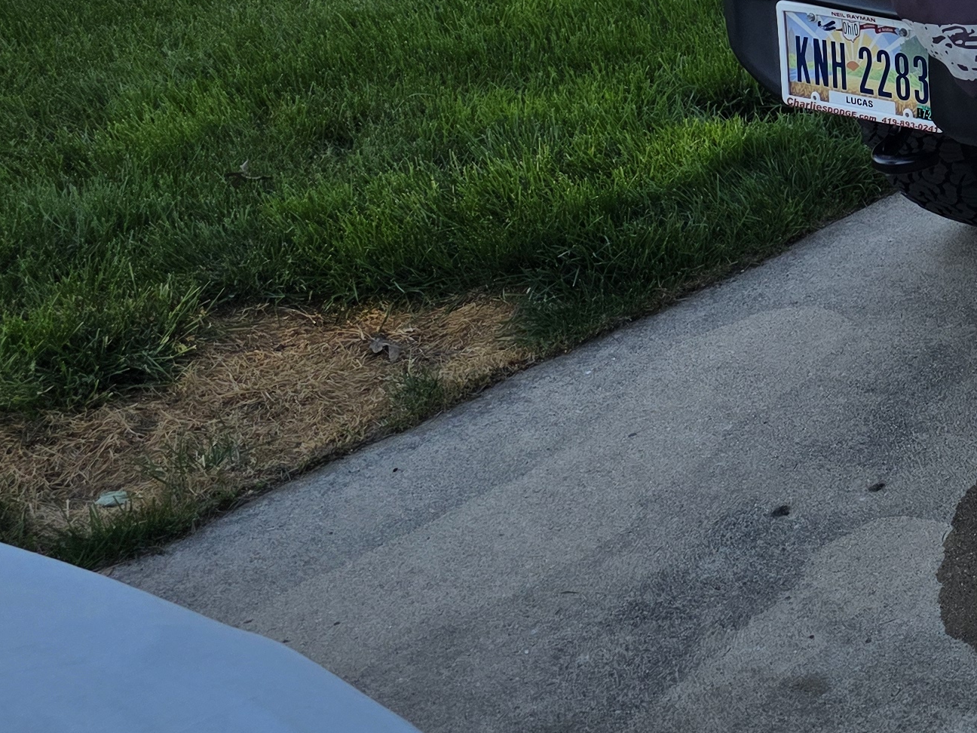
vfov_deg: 19.4
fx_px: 2004
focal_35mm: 71
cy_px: -169
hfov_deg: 23.7
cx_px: 1312
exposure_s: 1/2874
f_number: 1.7
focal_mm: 6.3
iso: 80
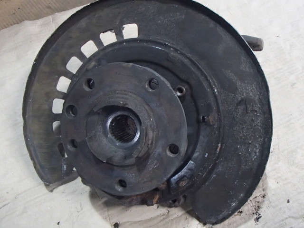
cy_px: 114
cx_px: 152
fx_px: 325
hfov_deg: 50.2
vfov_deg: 38.6
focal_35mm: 37
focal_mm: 6.64
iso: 1600
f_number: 4.7
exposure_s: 1/25
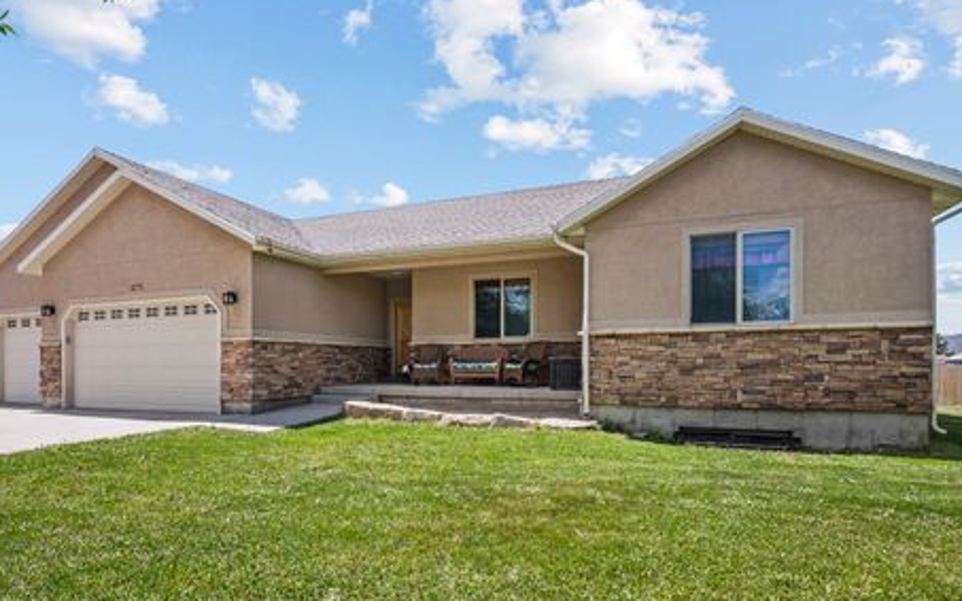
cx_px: 476
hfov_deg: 89.3
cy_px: 328
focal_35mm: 19
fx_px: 487
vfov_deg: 63.3
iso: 800
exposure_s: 1/100
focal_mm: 16.5
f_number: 8
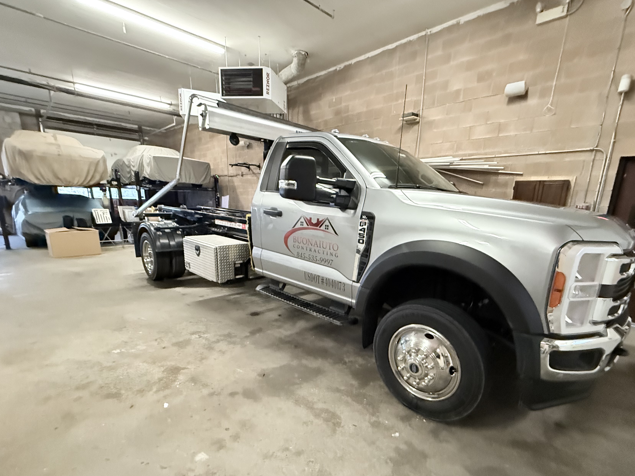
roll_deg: -1.9
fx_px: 312
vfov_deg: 74.1
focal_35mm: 17
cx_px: 337
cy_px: 281
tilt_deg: -13.8
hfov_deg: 90.9
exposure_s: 1/60
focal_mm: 2.22
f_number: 2.2
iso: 1250
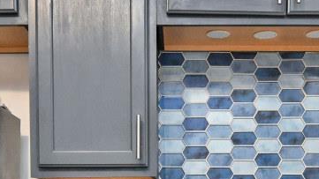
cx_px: 175
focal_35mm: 61
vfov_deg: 18.5
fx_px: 516
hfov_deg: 34.3
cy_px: 223
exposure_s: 1/60
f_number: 4
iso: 2500
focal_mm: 14
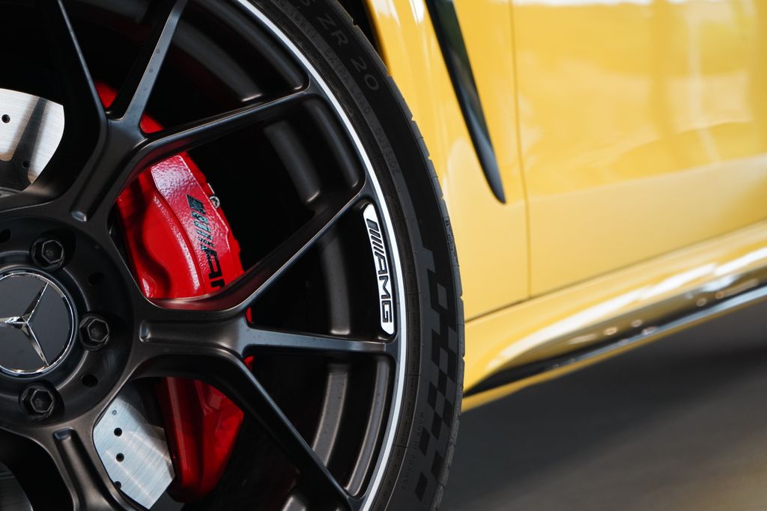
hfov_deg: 28.8
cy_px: 256
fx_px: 1491
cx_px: 384
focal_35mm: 70
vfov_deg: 19.5
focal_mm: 70
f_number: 5.6
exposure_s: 1/160
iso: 4000
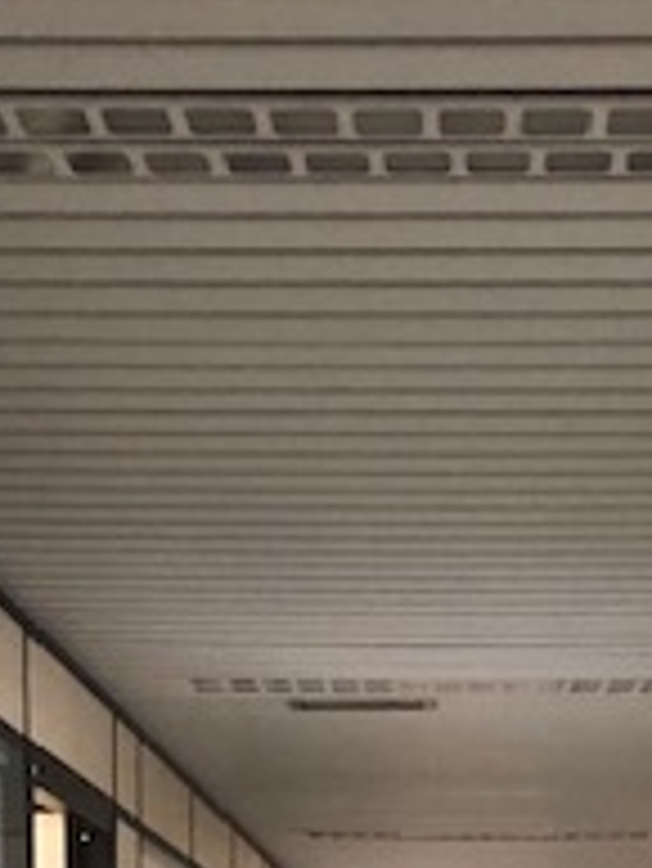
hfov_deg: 15.9
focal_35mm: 93
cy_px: 1295
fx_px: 2333
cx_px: 405
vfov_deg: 18.7
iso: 80
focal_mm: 3.99
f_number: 1.8
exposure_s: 1/15
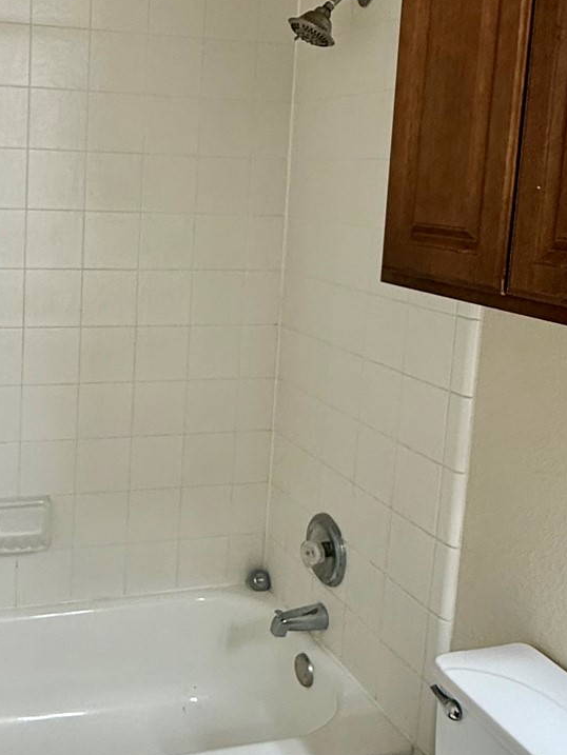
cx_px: 97
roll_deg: -2.2
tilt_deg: -7.7
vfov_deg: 46.3
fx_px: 873
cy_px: 279
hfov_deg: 34.6
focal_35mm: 40
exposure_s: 1/120
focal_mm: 2.22
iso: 125
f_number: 2.2
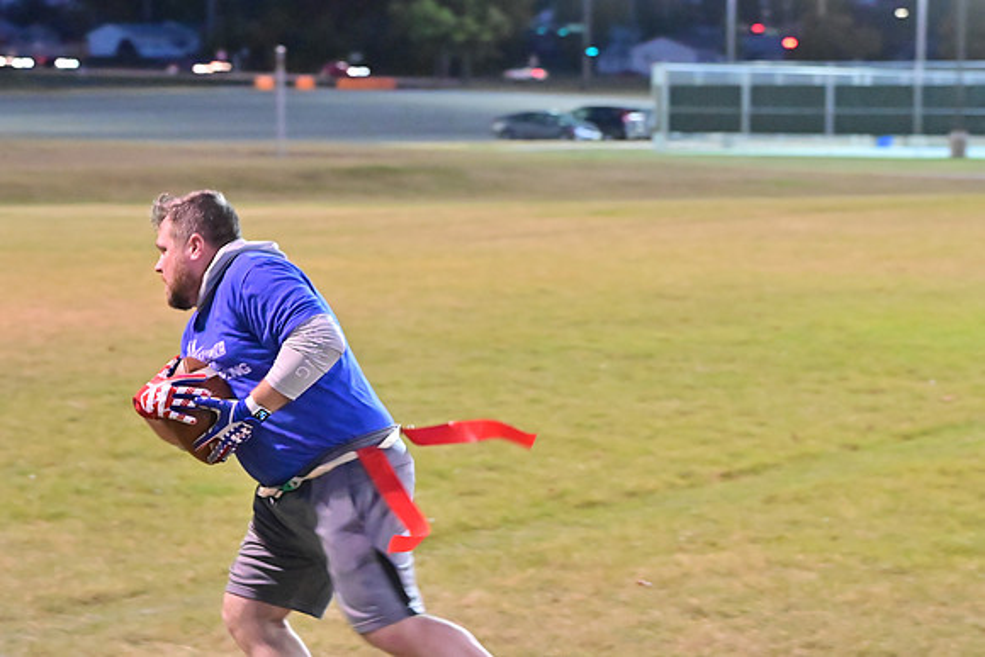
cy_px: 328
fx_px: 3065
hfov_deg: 18.3
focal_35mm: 112
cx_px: 492
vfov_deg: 12.2
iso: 6400
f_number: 4
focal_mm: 75
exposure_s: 1/160
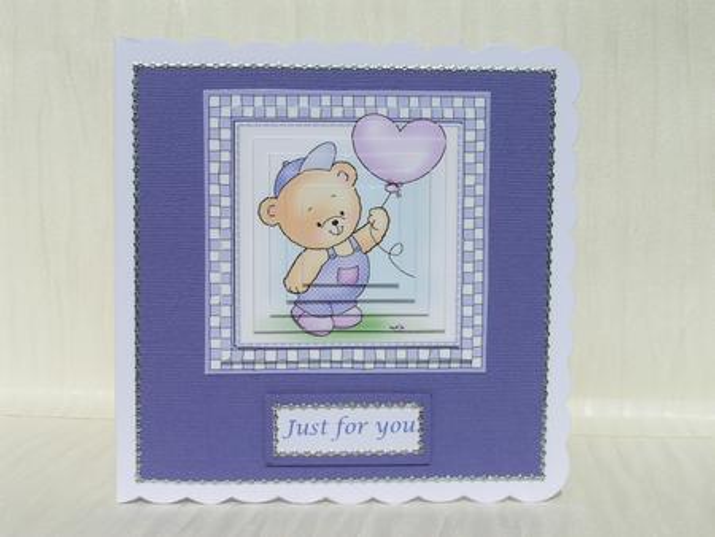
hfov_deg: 30.7
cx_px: 358
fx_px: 1302
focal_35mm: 63
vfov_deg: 23.3
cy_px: 268
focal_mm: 9.7
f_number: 8
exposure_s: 1/800
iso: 50
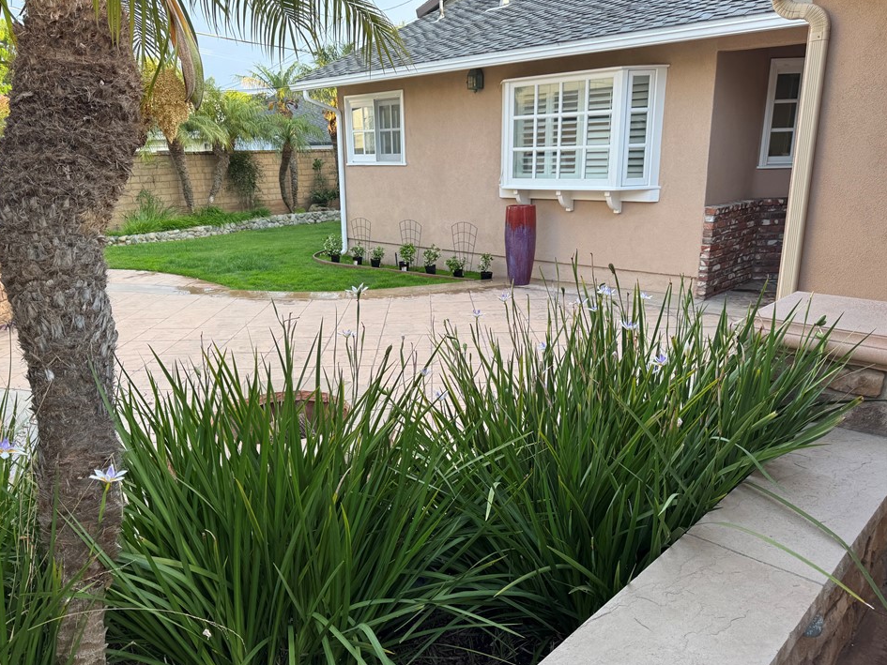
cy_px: 340
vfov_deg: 53.1
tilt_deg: -17.3
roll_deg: +1.5
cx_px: 410
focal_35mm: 26
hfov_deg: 67.2
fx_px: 666
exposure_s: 1/207
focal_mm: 6.76
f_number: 1.78
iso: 64
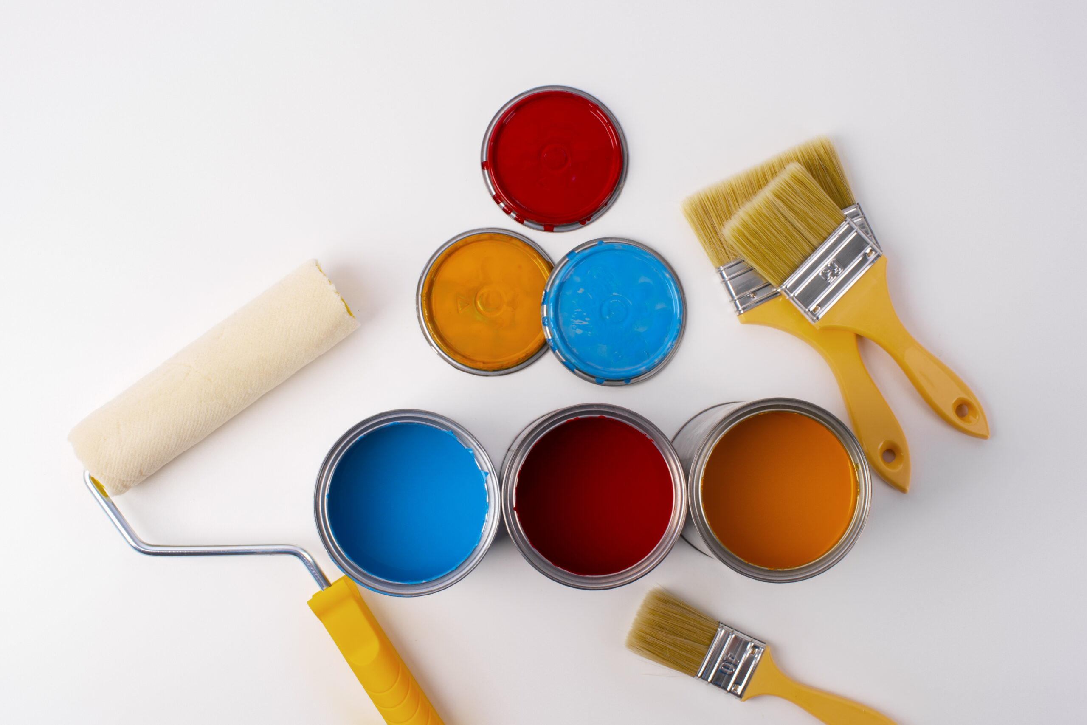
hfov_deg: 37.5
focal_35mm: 53
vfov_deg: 25.5
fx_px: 1600
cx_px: 544
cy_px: 362
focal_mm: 35
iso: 100
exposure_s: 1/100
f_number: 16
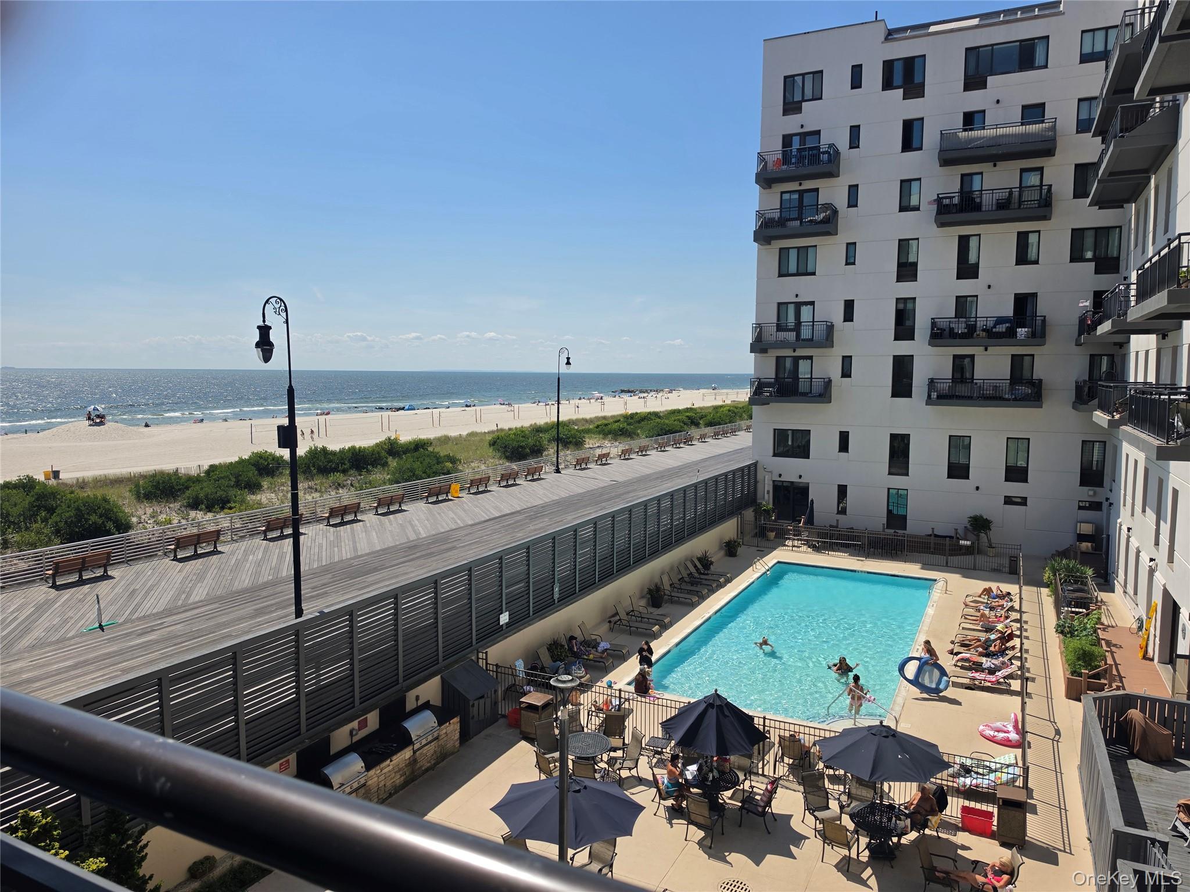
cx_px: 595
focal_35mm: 23
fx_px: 791
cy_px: 446
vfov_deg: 58.9
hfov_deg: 73.9
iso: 50
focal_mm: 6.5
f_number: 1.4
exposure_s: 1/7939
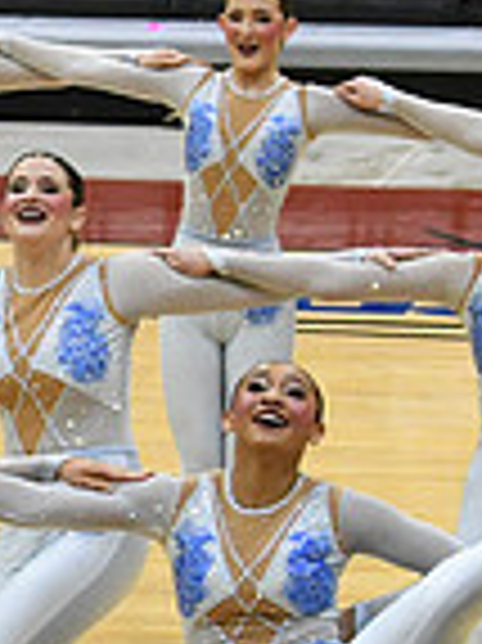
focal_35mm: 410
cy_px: 673
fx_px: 7623
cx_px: -712
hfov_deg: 3.6
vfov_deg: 4.8
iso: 5000
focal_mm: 70
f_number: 4
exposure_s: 1/400
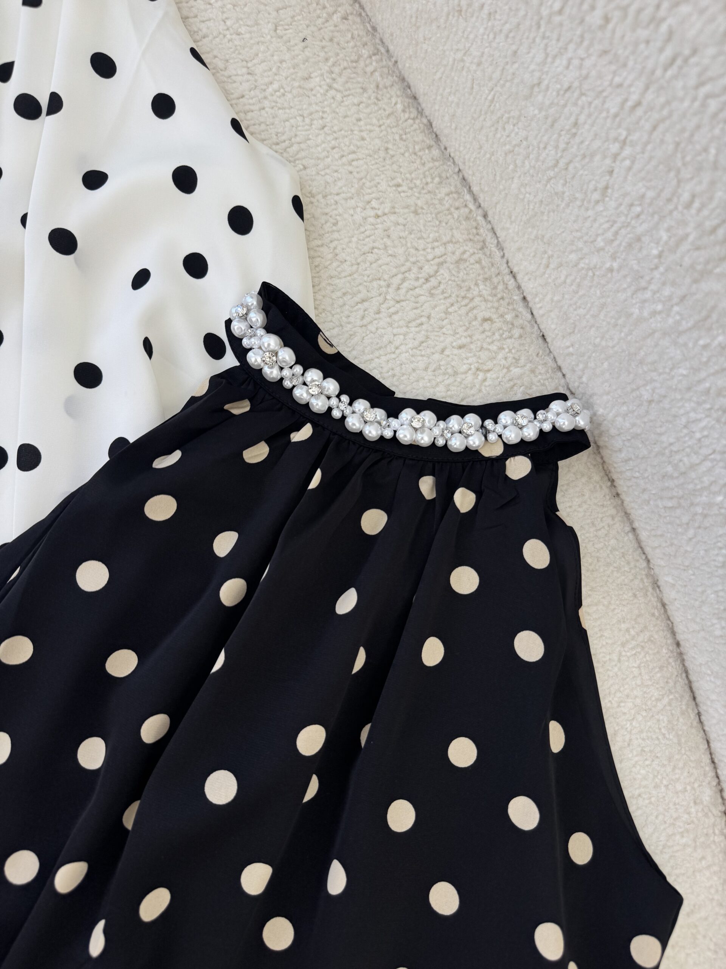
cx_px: 363
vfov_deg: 71.6
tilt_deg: -78.2
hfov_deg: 56.8
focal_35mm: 24
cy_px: 484
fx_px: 671
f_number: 1.78
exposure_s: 1/168
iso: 64
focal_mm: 6.76
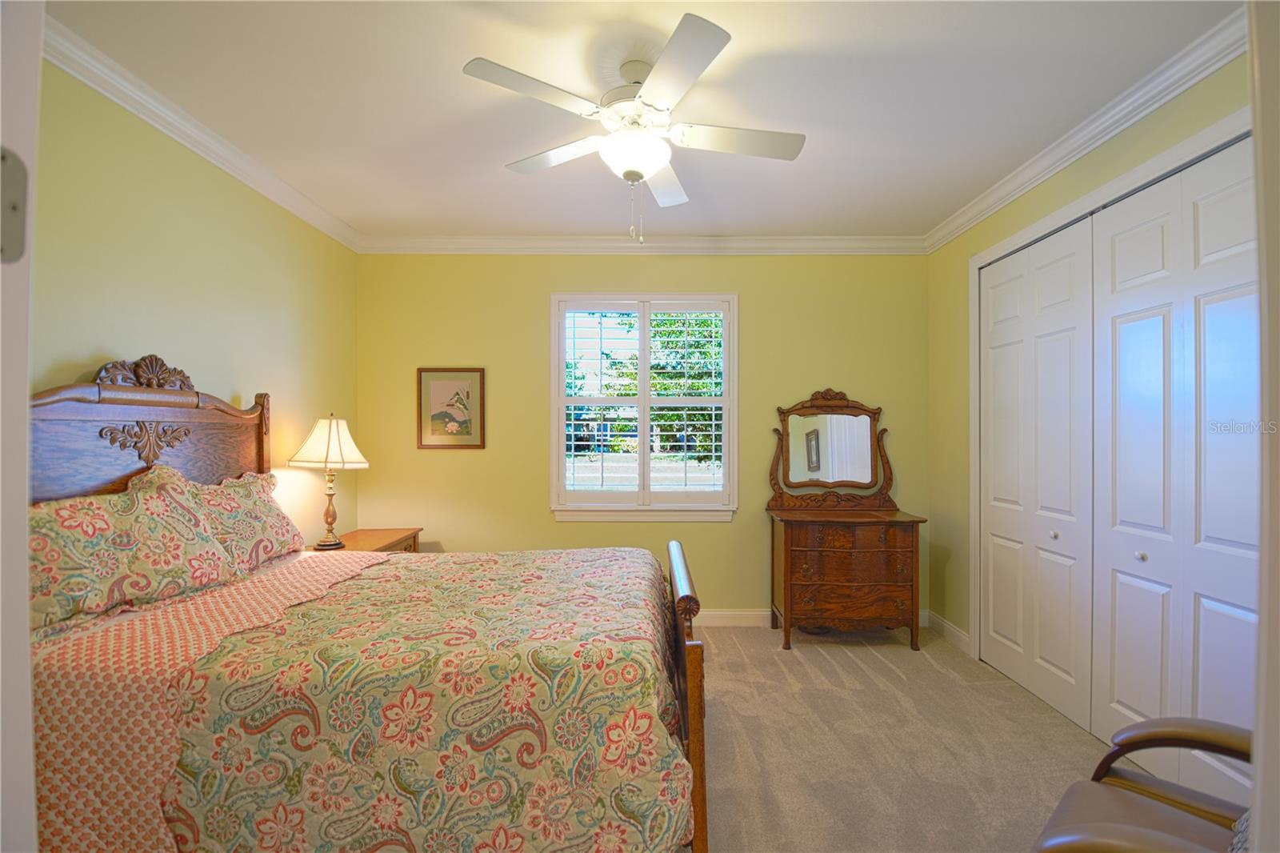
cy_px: 426
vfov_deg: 77.3
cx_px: 640
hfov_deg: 100.4
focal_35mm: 15
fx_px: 533
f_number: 3.5
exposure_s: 1/5
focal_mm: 10
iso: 125
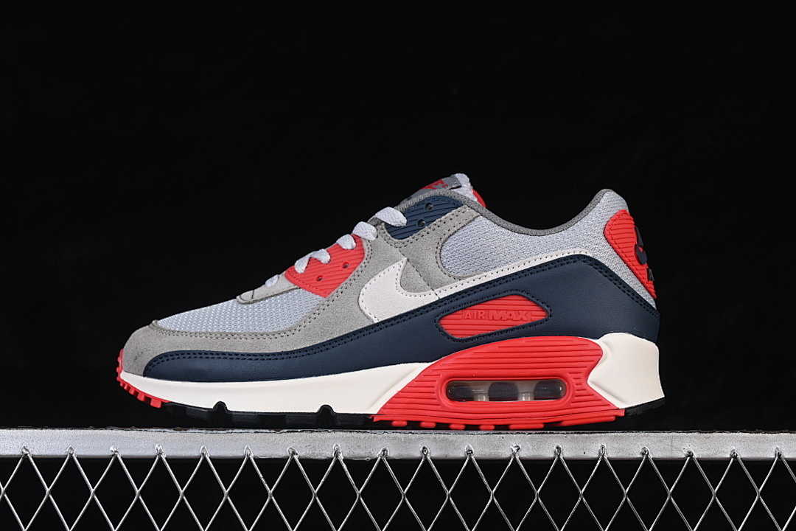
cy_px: 266
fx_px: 1658
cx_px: 398
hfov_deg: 27.0
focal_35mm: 75
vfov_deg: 18.2
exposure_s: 1/80
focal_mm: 50
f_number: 8
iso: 160
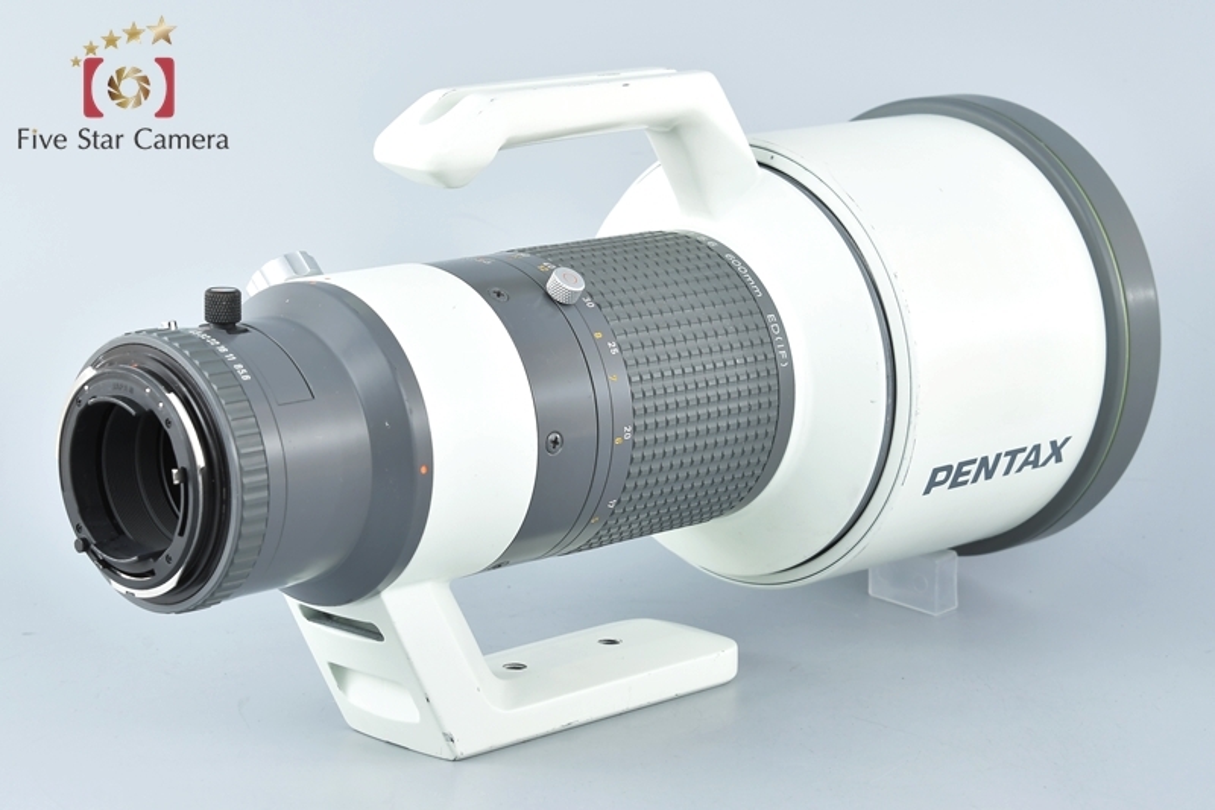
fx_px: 3273
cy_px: 405
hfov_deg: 21.0
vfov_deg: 14.1
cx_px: 608
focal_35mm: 97
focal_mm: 65
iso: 500
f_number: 11
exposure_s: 1/200
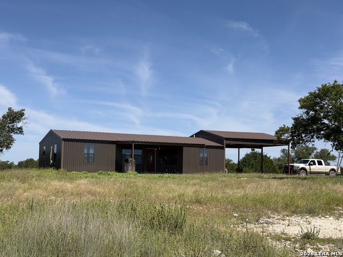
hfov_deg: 39.7
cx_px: 172
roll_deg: -1.2
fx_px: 476
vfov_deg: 30.3
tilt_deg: +4.0
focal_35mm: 48
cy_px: 128
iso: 64
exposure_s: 1/6536
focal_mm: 6.76
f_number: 1.78
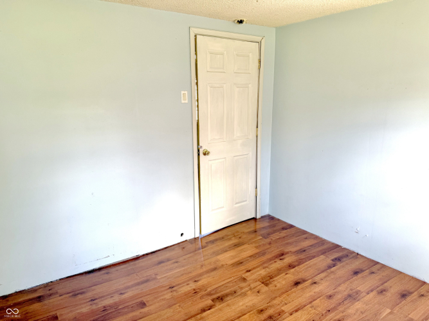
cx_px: 214
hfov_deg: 71.6
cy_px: 160
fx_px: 297
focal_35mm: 24
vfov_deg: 56.8
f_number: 1.78
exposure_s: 1/121
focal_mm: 6.76
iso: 100
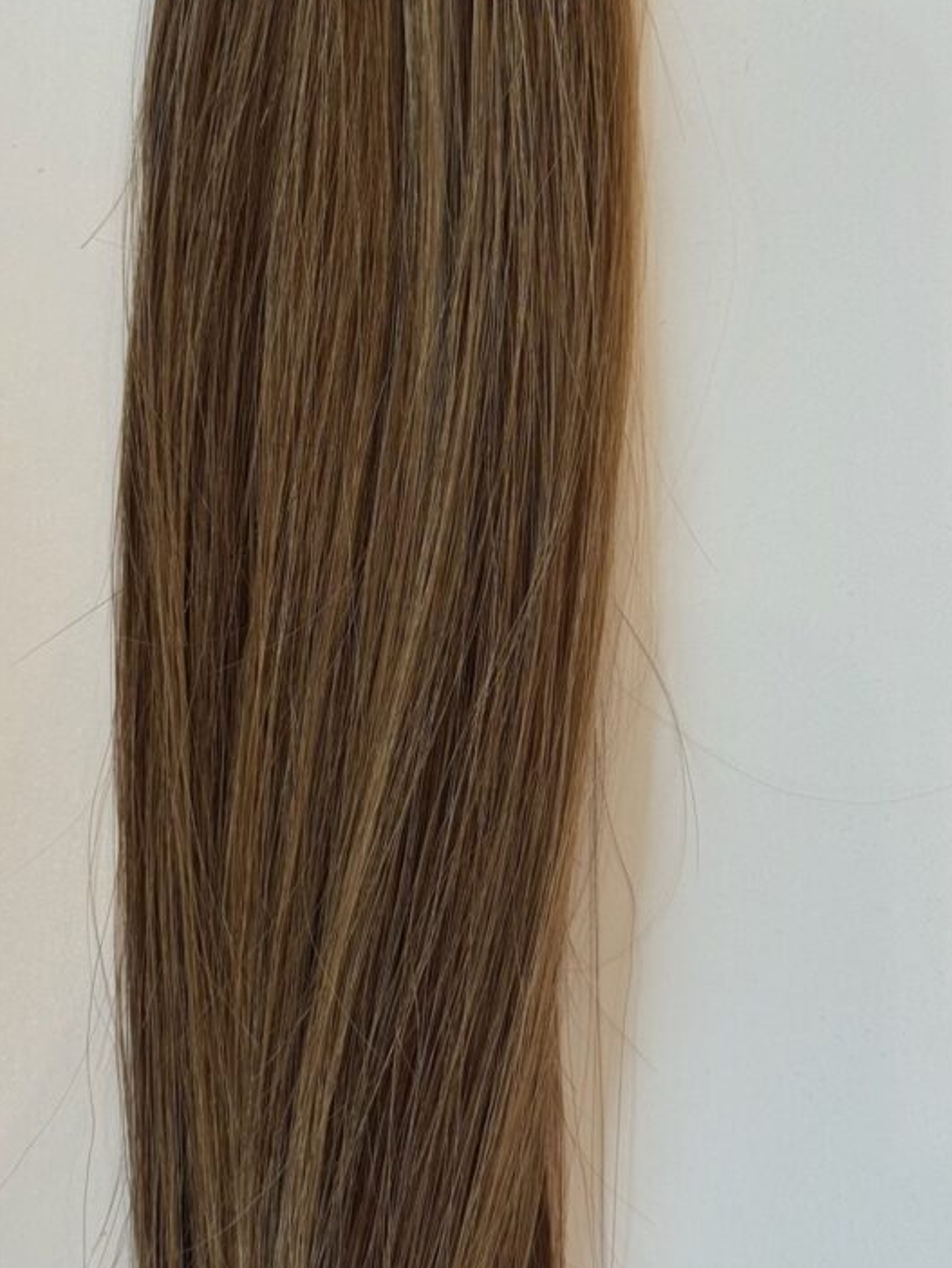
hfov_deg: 21.0
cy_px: 497
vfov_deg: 27.7
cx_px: 356
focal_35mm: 70
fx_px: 2565
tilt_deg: -80.6
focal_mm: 6.76
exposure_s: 1/120
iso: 100
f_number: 1.78
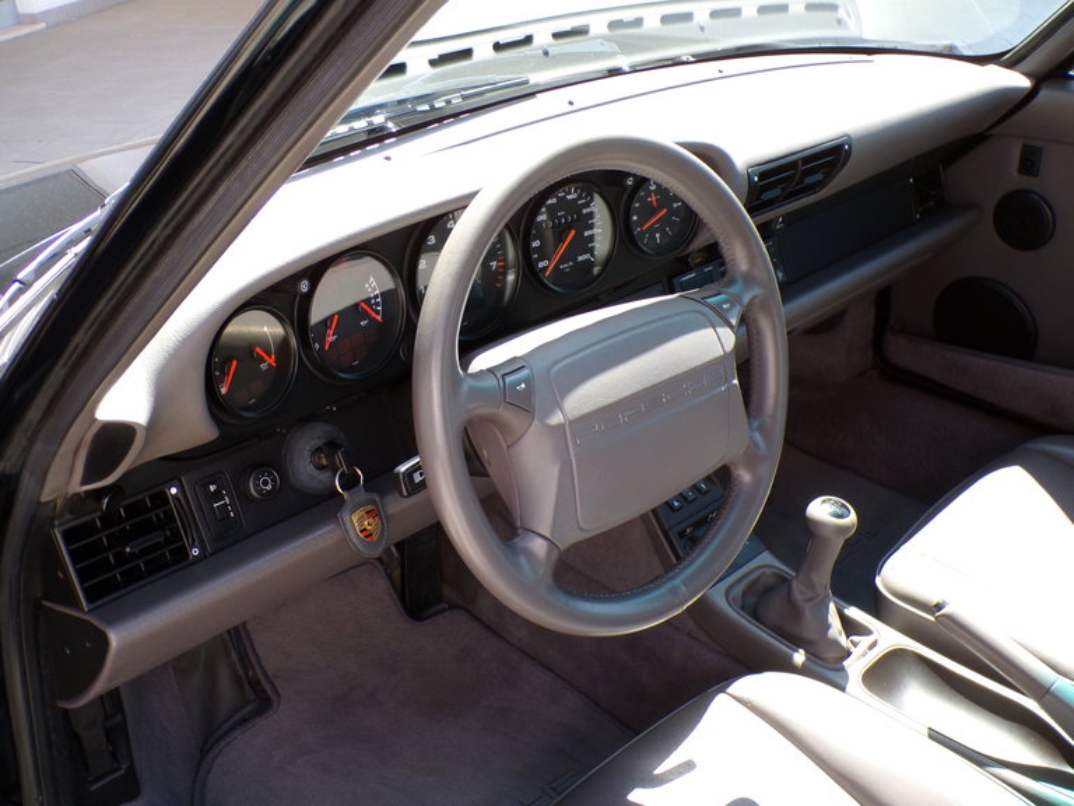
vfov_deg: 38.7
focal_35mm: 37
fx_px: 1148
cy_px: 403
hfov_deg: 50.1
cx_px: 537
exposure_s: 1/120
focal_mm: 6.6
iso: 100
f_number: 3.3
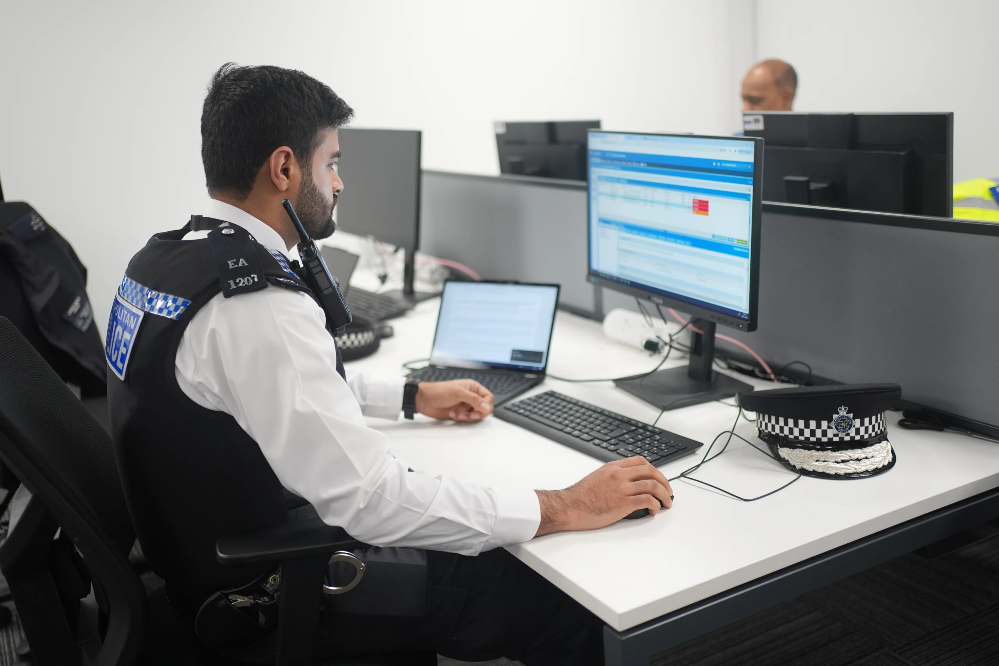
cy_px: 333
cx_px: 500
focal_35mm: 35
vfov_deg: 37.9
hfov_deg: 54.4
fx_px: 971
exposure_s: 1/250
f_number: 1.8
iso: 640
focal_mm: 35
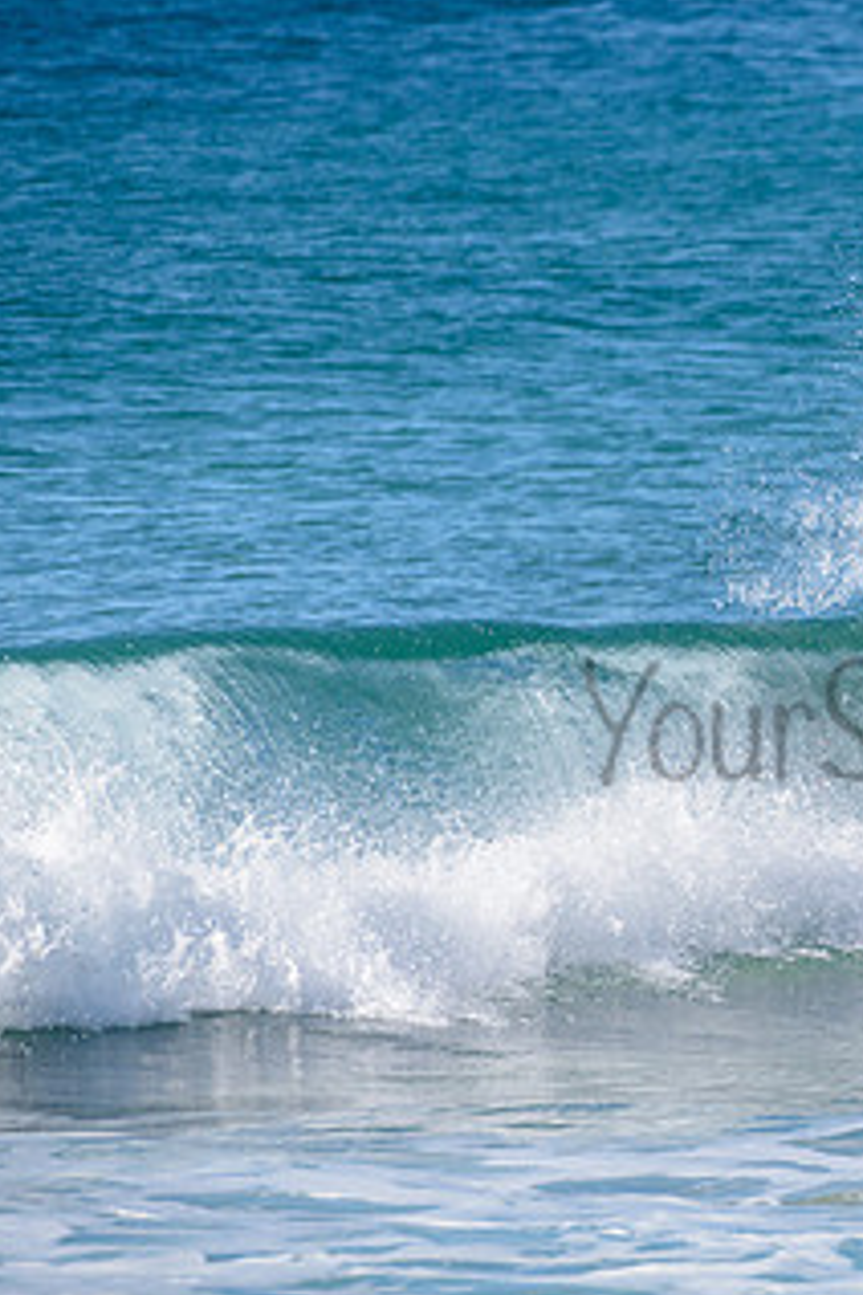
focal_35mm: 913
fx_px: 32827
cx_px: 1001
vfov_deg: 2.3
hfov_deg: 1.5
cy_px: 686
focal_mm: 500
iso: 200
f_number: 5.6
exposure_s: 1/2000
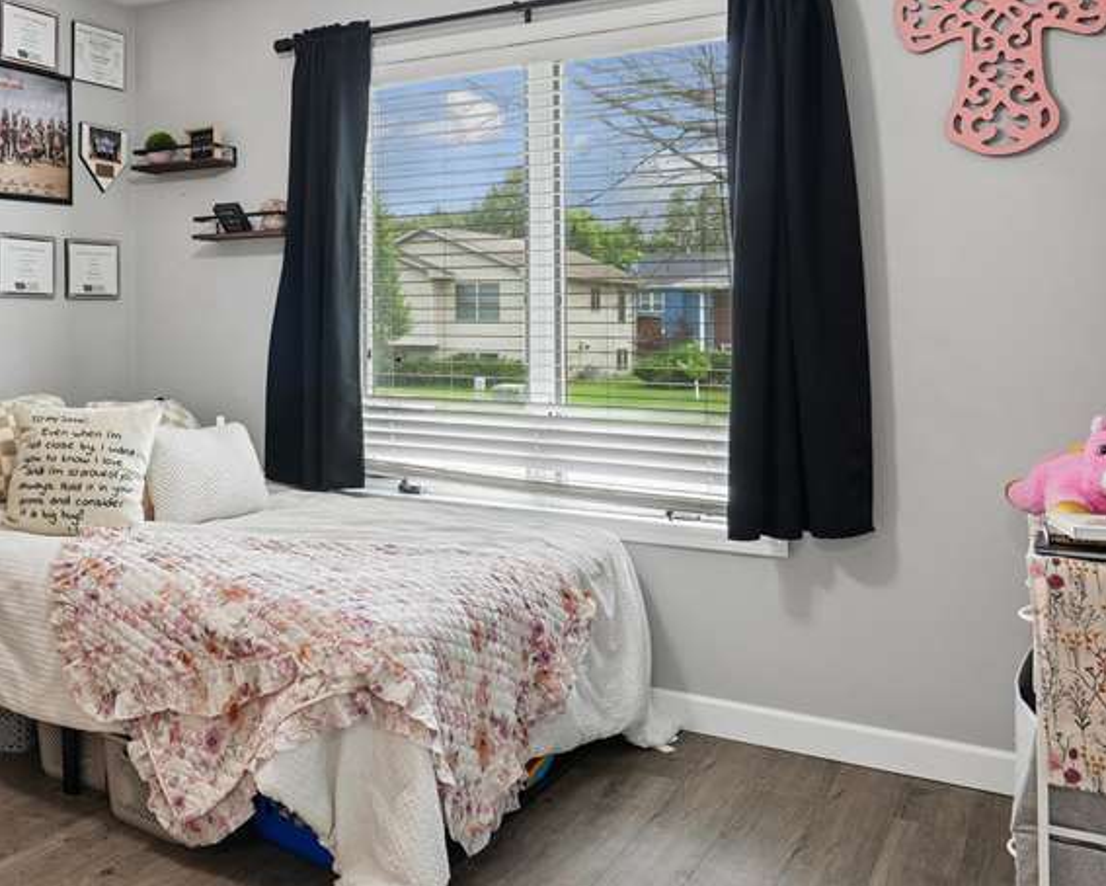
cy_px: 329
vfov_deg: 40.9
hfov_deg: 47.9
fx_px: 1179
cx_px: 248
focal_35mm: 36
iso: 400
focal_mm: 17
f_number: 9
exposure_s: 1/10
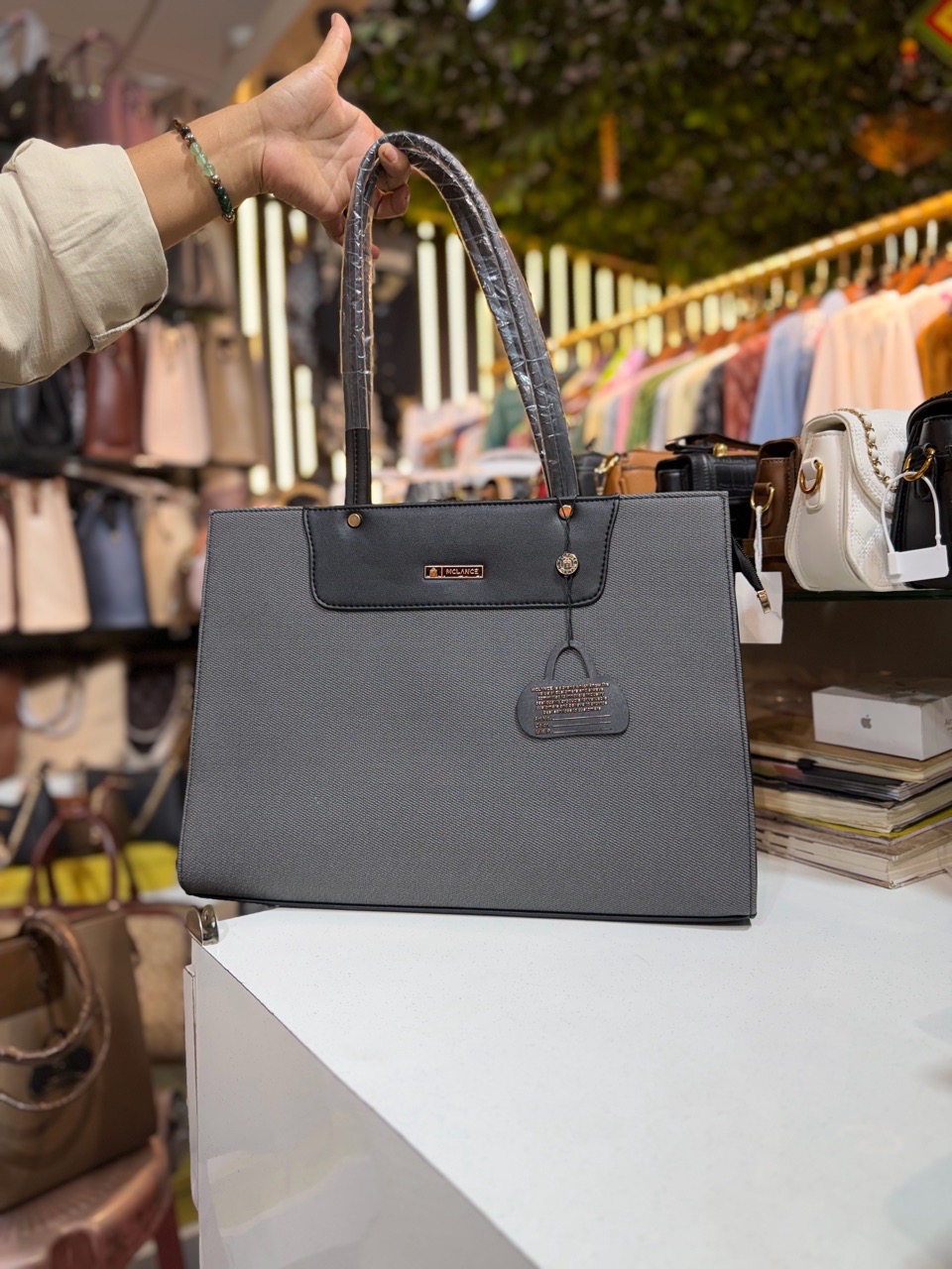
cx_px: 476
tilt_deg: -3.8
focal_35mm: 24
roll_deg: +3.1
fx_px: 880
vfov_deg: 71.6
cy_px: 634
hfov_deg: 56.8
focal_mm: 6.76
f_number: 1.78
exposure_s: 1/121
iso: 64
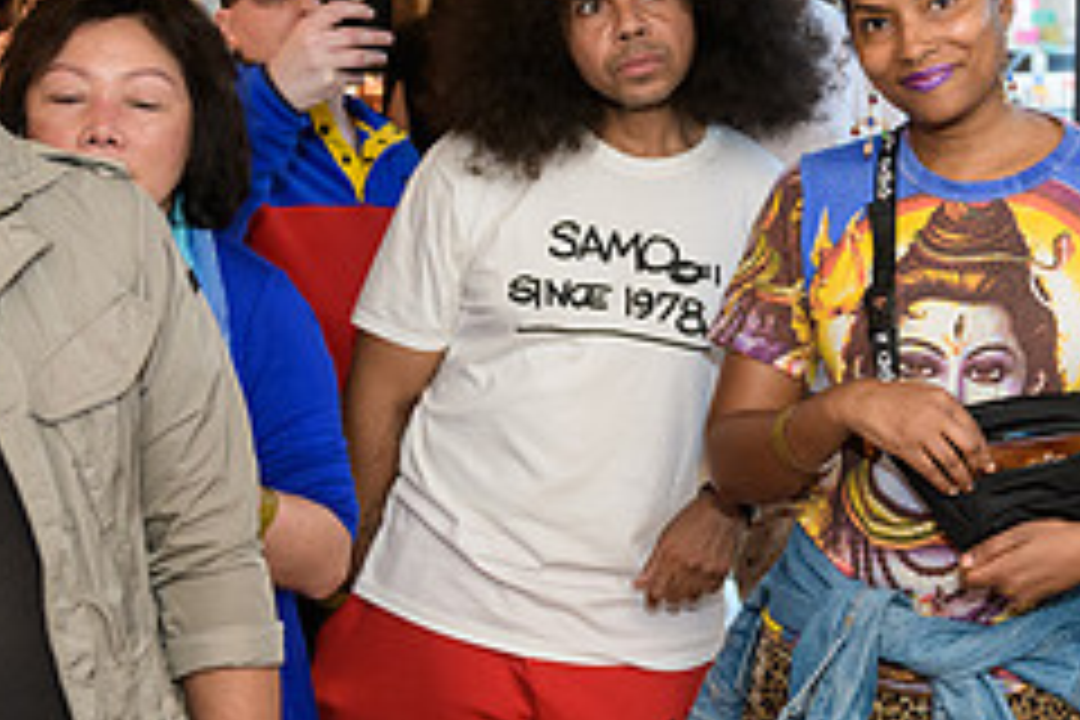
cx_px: 950
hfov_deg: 32.9
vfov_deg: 23.3
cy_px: 263
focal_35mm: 58
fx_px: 1740
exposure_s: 1/125
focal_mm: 24
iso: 800
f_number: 3.2
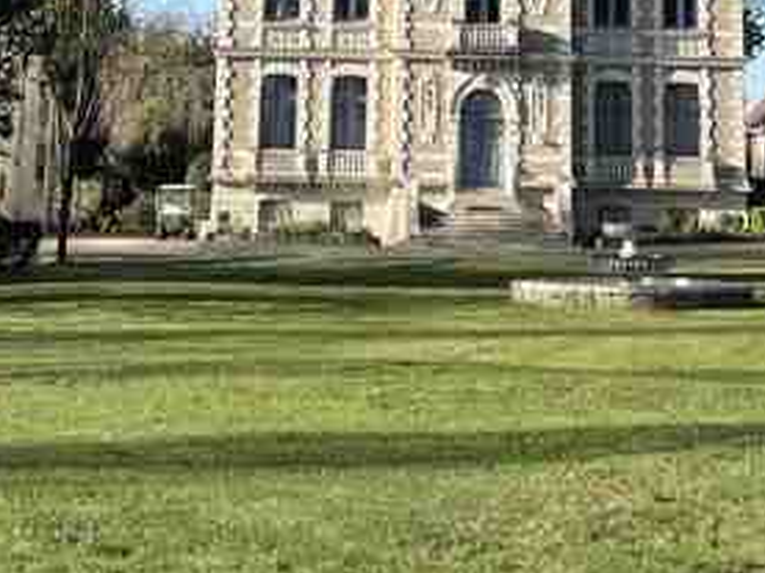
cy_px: -603
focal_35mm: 113
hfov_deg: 17.4
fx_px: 2497
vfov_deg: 11.7
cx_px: 432
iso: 50
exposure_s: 1/1934
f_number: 1.5
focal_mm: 5.7
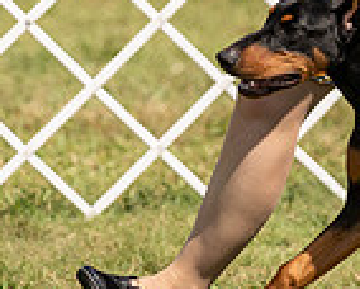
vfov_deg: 2.0
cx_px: 369
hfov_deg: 2.5
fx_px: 8226
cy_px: -56
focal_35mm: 771
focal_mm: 173
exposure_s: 1/3200
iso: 200
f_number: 2.8
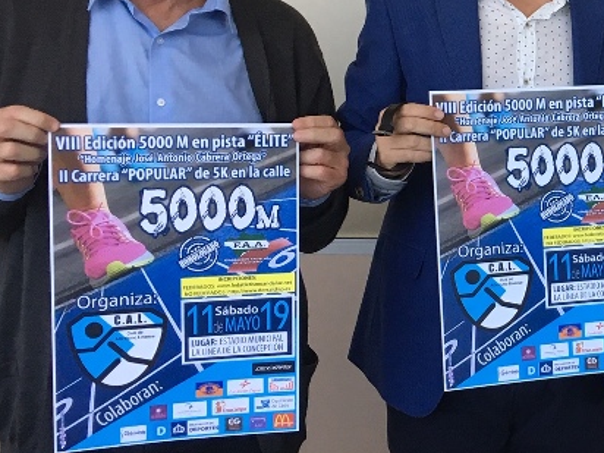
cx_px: 695
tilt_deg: -5.6
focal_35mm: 72
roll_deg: -1.2
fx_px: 1256
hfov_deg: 24.8
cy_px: 158
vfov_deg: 20.4
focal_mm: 4.15
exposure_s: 1/33
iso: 40
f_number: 2.2
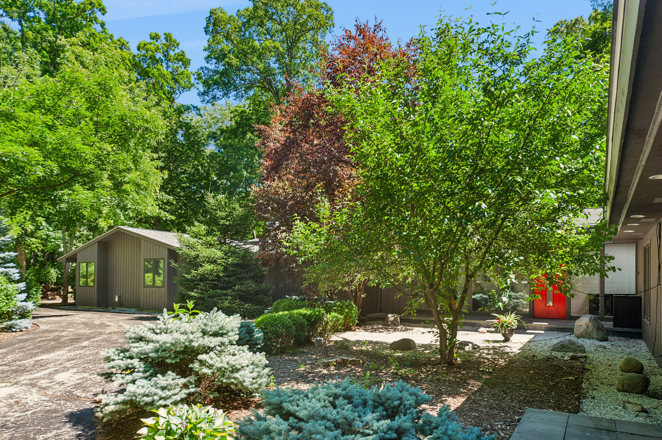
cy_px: 220
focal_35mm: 24
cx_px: 331
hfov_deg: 73.8
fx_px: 441
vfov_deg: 53.1
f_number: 8
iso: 400
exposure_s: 1/125
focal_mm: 24
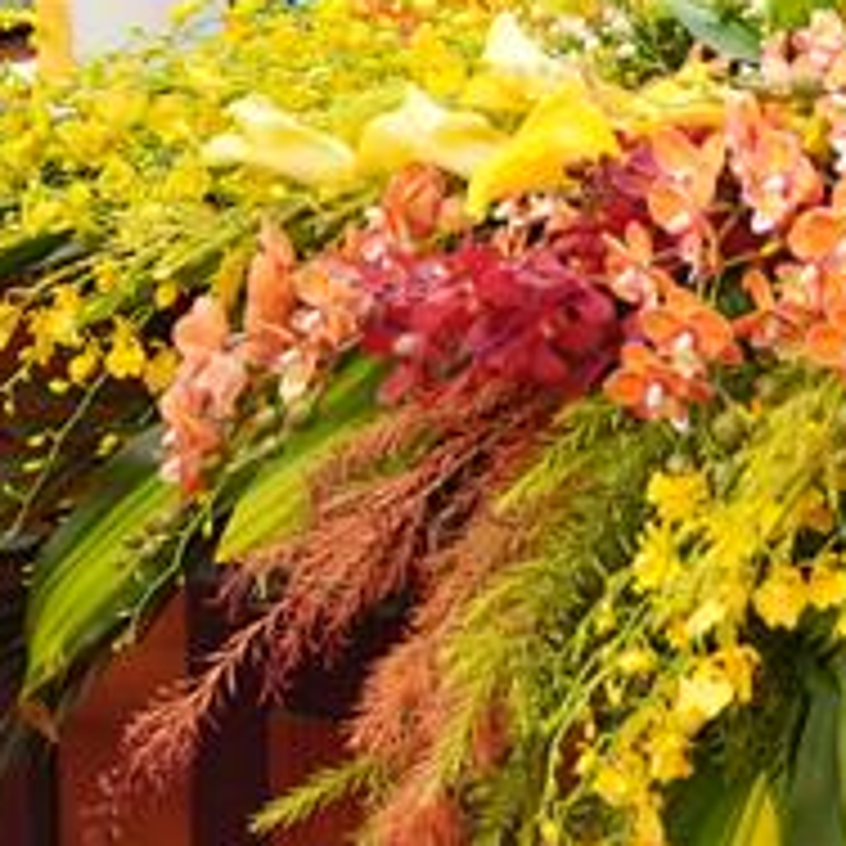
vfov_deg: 6.8
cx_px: 2092
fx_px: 7051
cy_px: -158
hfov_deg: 6.5
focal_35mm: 255
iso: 1600
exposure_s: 1/125
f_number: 2.8
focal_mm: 47
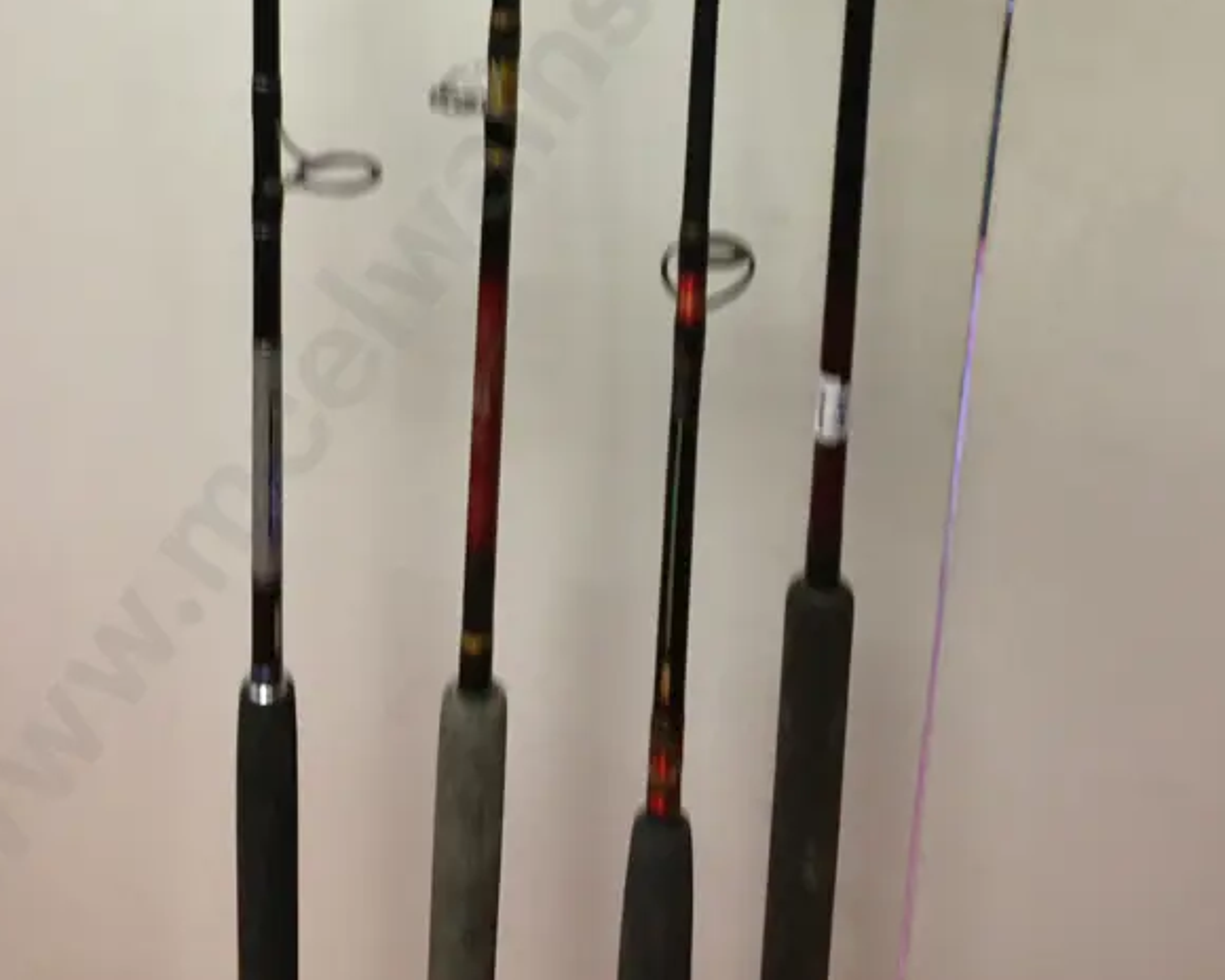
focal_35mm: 50
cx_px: 591
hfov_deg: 37.3
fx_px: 1813
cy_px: 30
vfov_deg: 28.6
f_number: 2.2
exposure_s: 1/17
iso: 64
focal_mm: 4.15
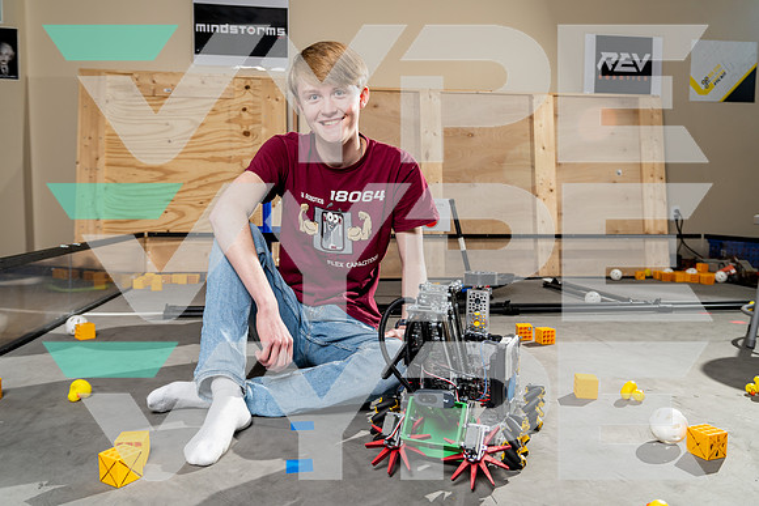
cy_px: 253
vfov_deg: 45.0
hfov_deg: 63.6
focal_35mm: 29
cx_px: 380
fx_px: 612
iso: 100
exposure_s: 1/250
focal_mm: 29
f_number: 4.5
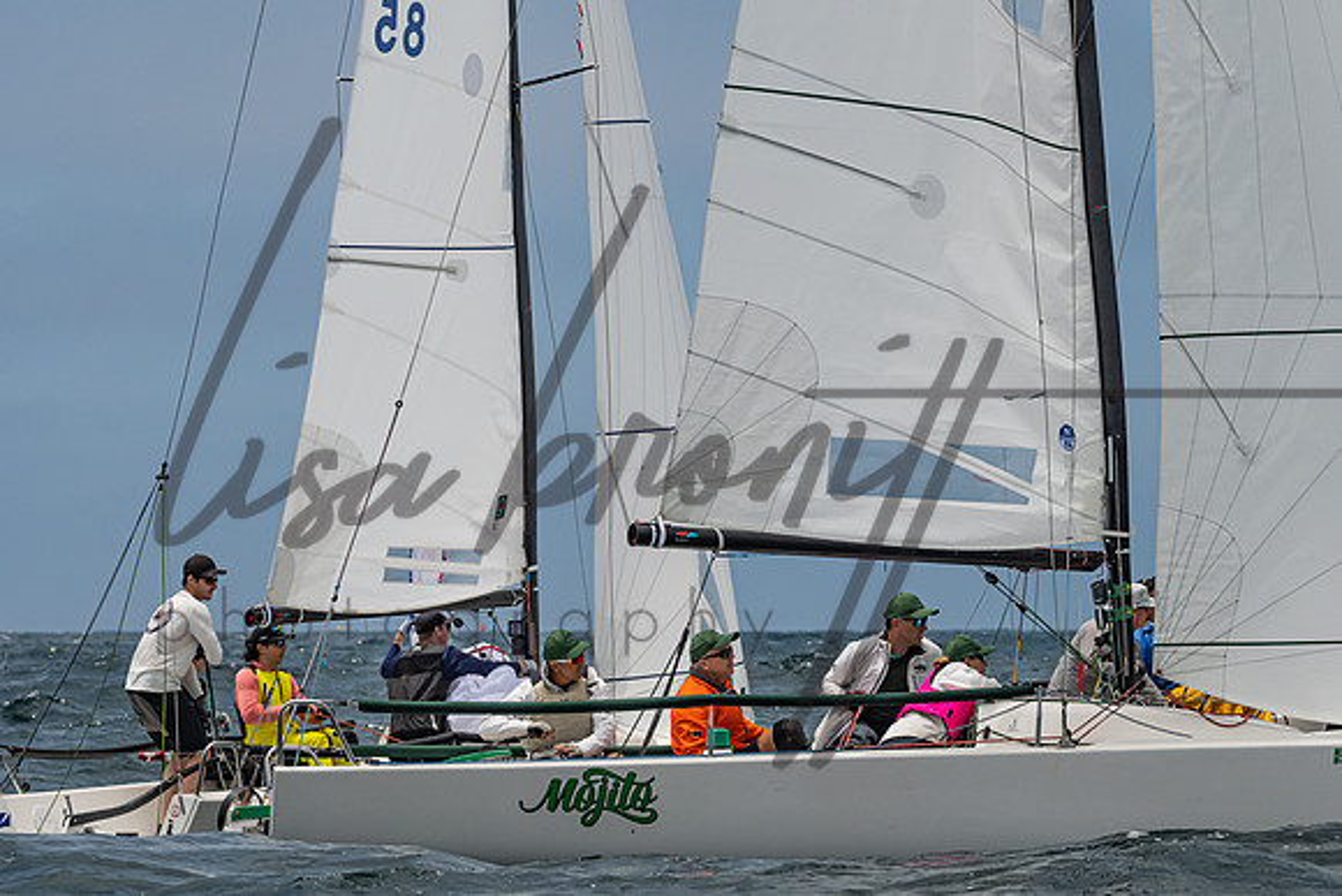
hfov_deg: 7.7
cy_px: 616
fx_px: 9980
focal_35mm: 268
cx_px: 567
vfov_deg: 5.1
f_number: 6.3
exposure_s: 1/4000
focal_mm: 175
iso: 400
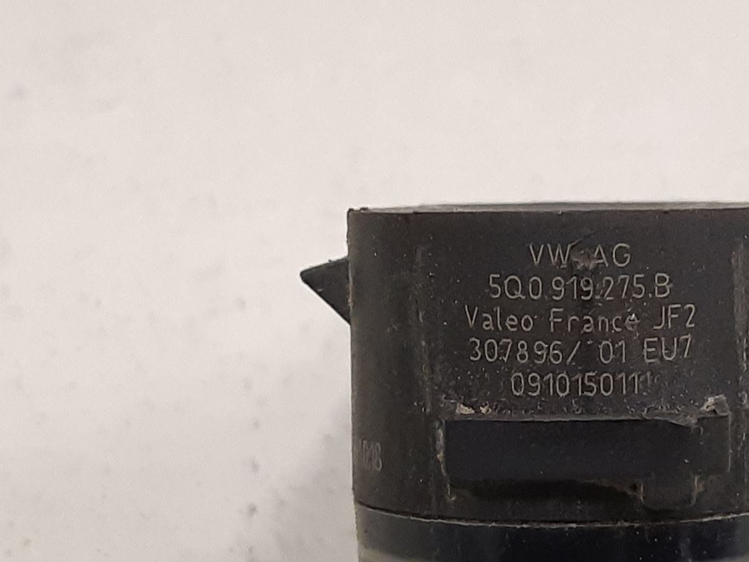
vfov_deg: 30.7
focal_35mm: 47
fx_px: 1017
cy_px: 368
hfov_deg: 39.7
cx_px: 530
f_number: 1.7
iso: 200
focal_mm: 3.93
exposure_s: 1/50
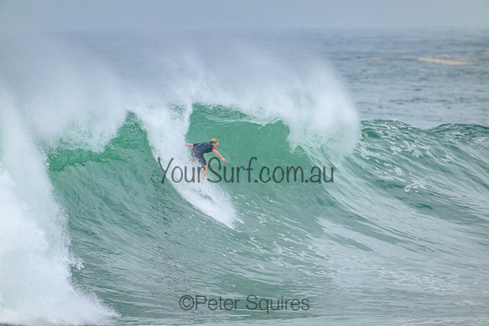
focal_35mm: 800
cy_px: 163
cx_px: 244
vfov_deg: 1.7
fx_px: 10869
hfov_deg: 2.6
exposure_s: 1/2500
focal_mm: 800
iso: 2000
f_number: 11
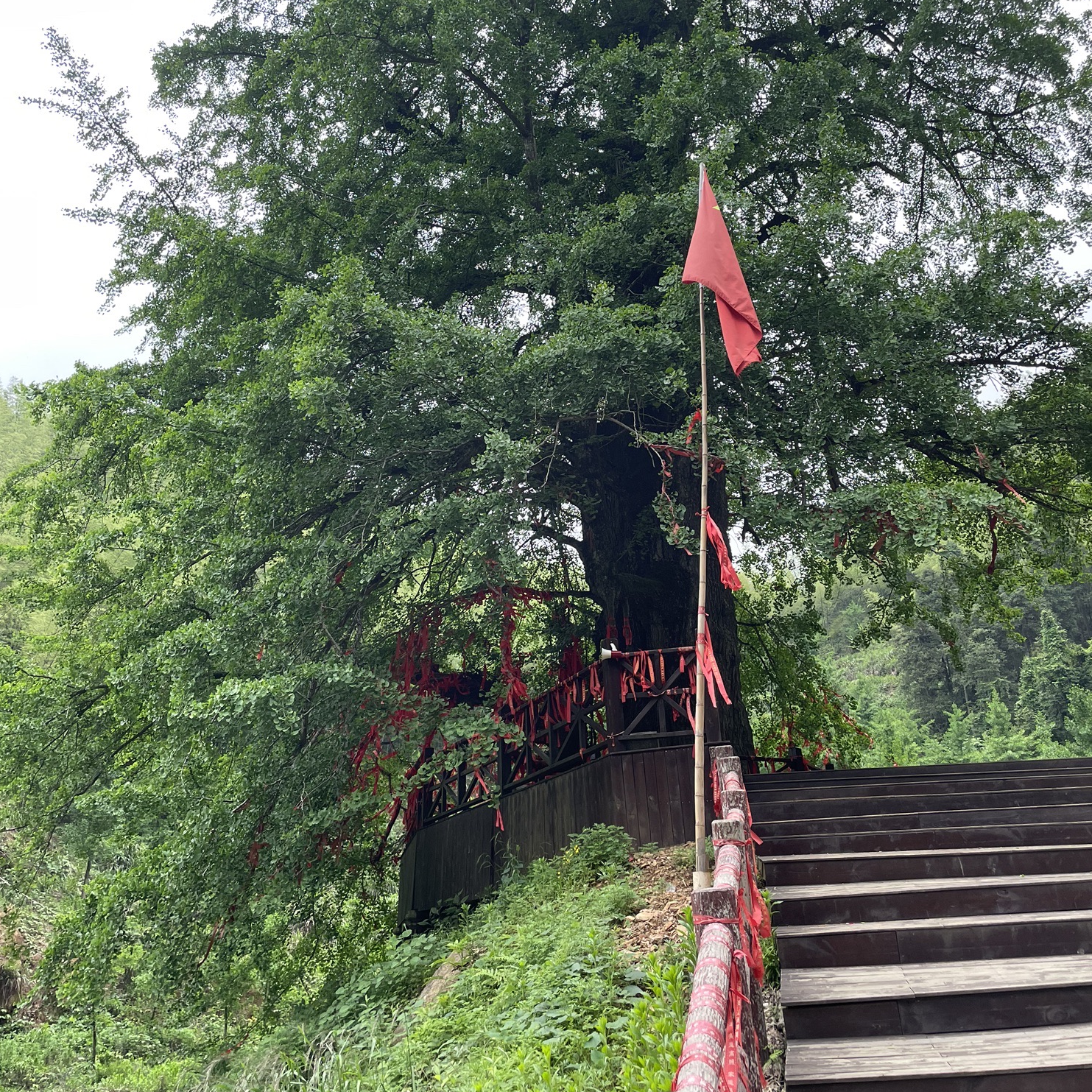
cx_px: 549
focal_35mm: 31
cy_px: 457
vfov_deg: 52.3
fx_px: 1106
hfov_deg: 52.5
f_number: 1.6
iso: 80
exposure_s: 1/121
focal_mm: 4.2
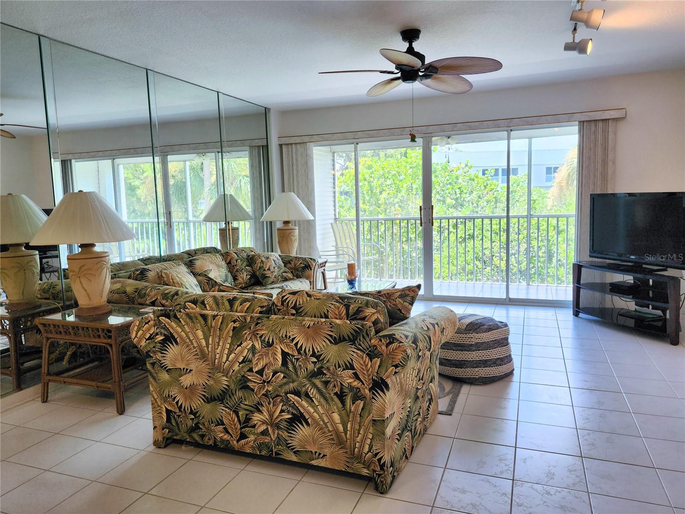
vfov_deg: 58.9
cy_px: 257
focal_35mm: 23
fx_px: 455
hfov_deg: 73.9
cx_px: 342
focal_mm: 5.54
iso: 80
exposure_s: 1/180
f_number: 1.8
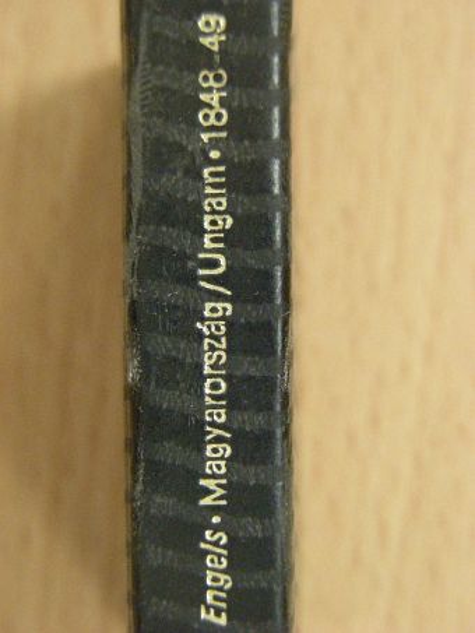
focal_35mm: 87
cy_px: 316
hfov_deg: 17.0
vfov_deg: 22.5
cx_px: 238
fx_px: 1591
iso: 345
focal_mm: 14.6
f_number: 3.5
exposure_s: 1/15
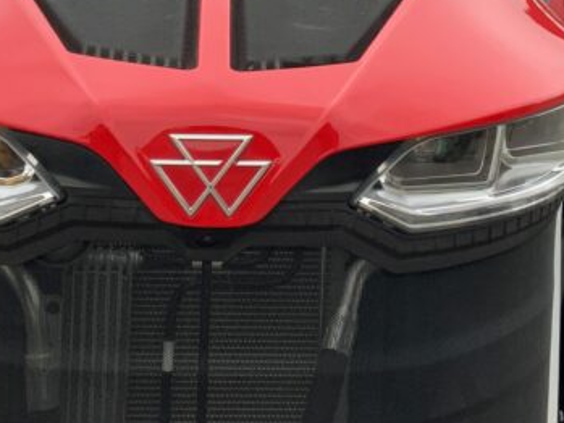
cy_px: 40
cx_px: 293
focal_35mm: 85
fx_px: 1385
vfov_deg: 17.1
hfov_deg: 23.0
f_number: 1.8
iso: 16
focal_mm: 3
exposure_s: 1/248
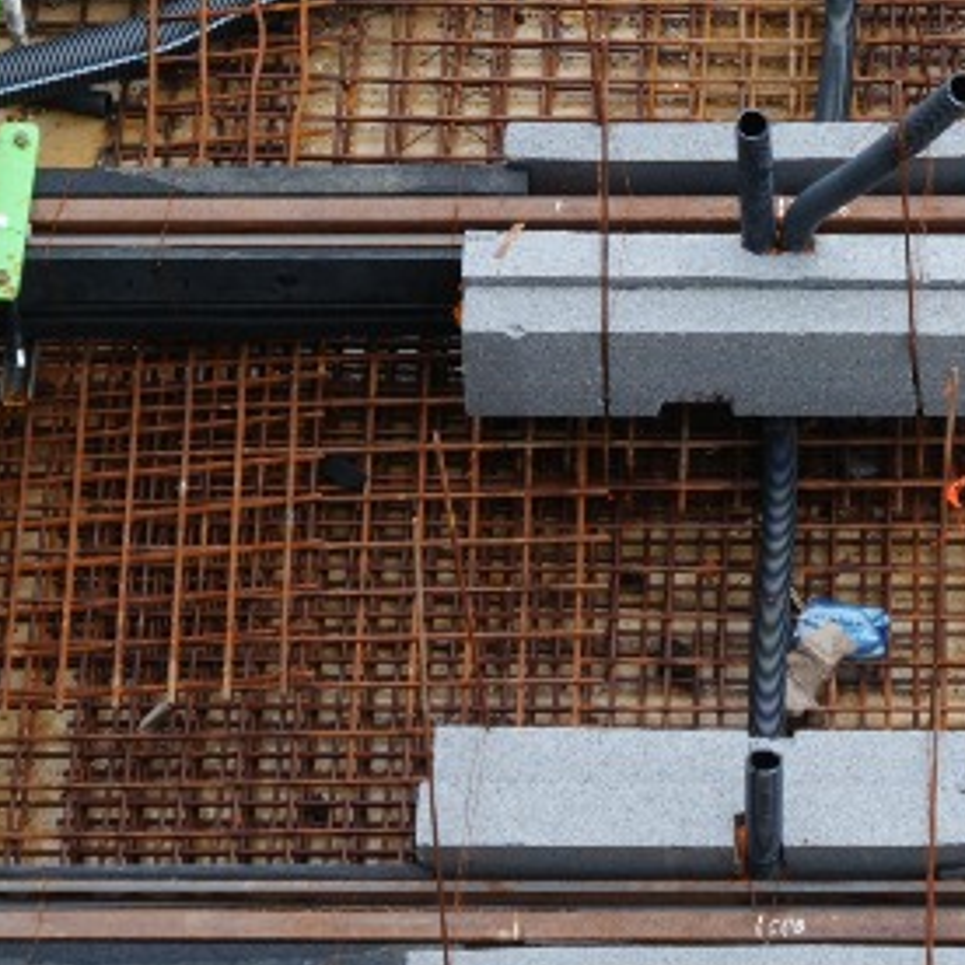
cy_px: -178
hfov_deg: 10.1
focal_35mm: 172
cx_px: 776
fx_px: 5420
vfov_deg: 10.0
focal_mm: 31
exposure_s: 1/80
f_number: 5.6
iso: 100
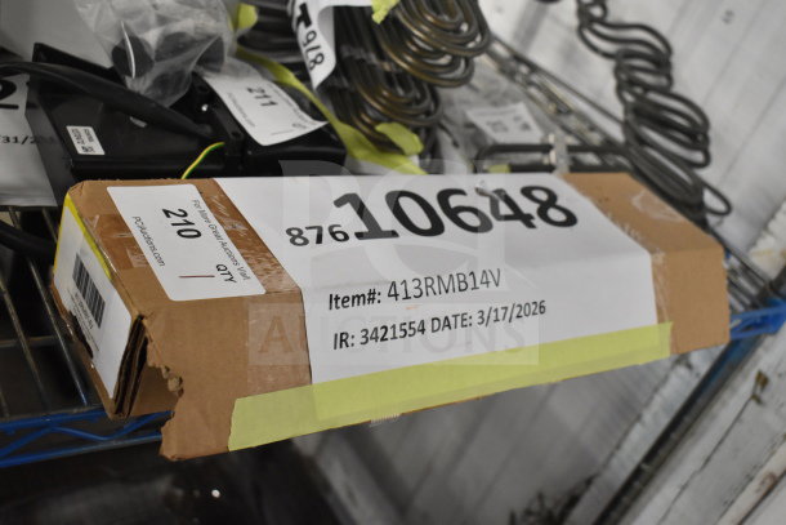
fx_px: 917
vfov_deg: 31.9
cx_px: 393
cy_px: 262
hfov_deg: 46.4
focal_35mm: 42
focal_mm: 28
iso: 3200
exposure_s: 1/50
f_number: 4.2
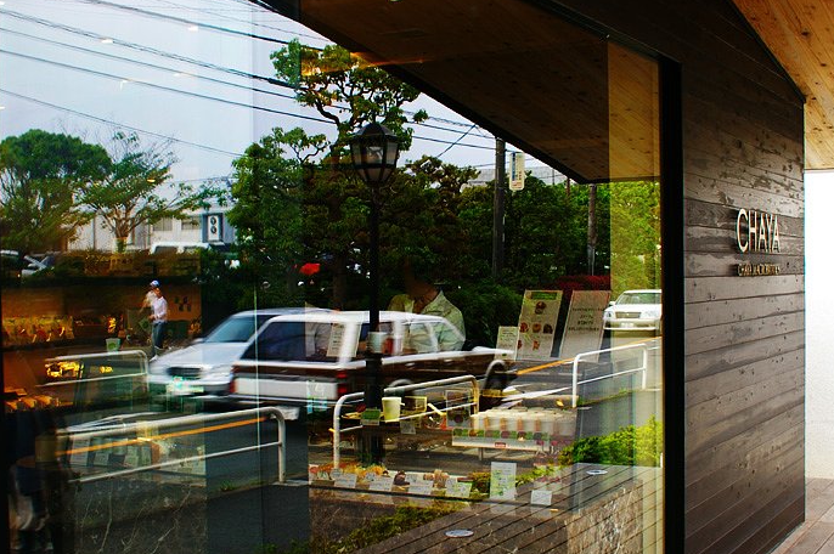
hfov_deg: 40.4
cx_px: 444
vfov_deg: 27.5
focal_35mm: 49
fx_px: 1134
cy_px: 307
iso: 200
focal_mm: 28
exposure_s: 1/45
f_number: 8
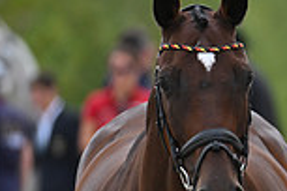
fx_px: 12117
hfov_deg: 1.4
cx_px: 506
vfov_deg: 0.9
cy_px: 149
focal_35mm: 1520
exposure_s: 1/1600
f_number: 5.6
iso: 640
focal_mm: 400
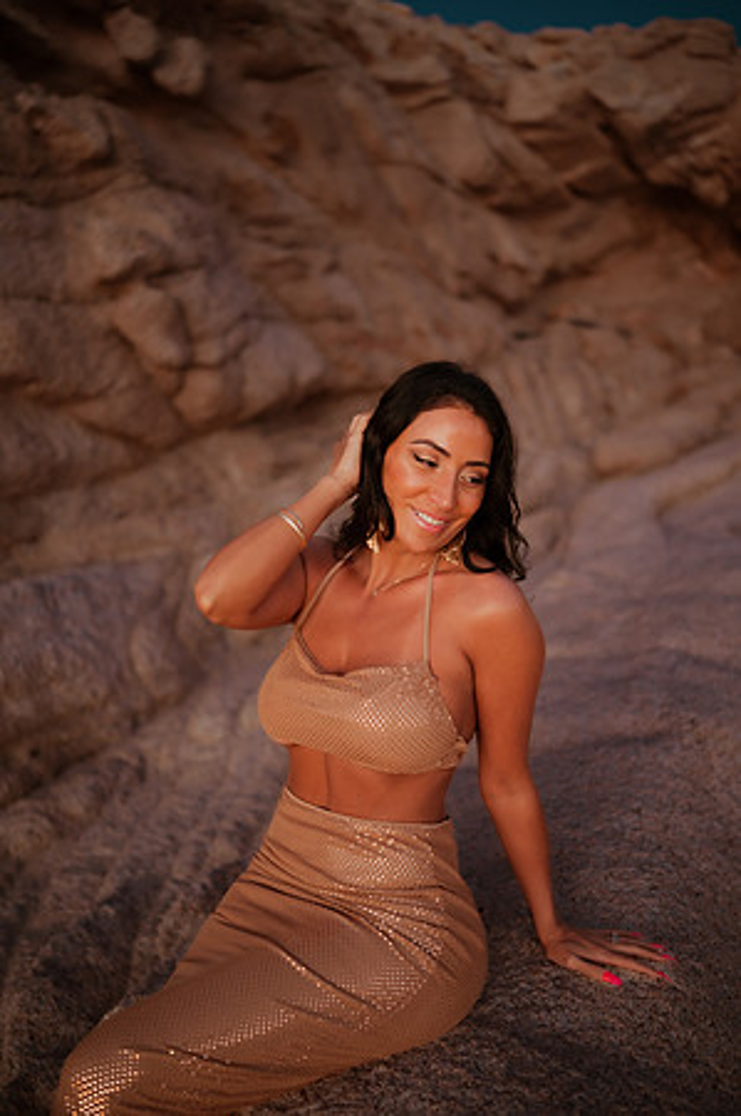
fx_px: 1083
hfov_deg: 37.8
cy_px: 558
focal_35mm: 35
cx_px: 370
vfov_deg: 54.5
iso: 800
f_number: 1.8
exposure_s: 1/200
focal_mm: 35
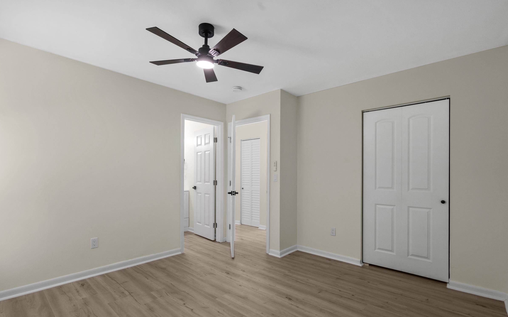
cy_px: 173
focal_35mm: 17
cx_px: 252
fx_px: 235
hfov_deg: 94.4
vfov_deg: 67.9
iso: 800
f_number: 8
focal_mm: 16
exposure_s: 1/15
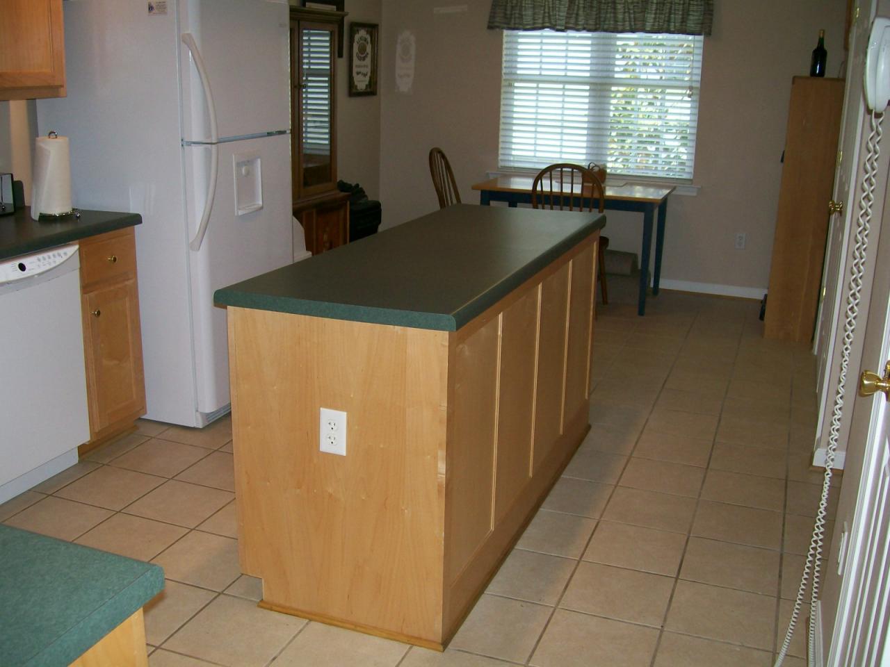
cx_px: 445
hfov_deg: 51.4
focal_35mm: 36
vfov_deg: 39.7
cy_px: 334
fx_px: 926
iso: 80
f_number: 2.7
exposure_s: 1/64
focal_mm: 6
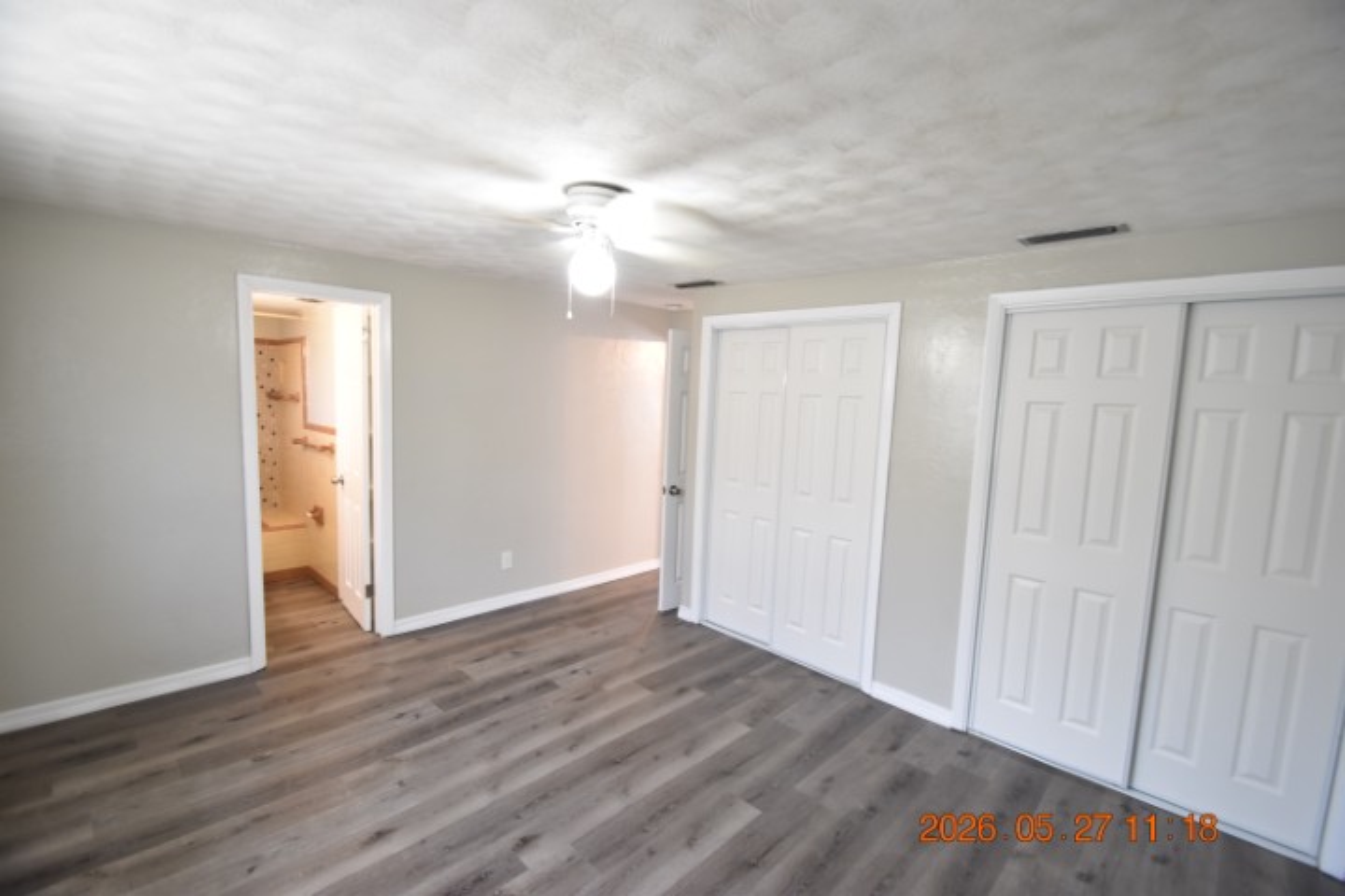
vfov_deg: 77.3
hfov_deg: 100.4
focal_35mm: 15
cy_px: 448
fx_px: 560
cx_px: 672
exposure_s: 1/20
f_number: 3.5
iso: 800
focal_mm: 10
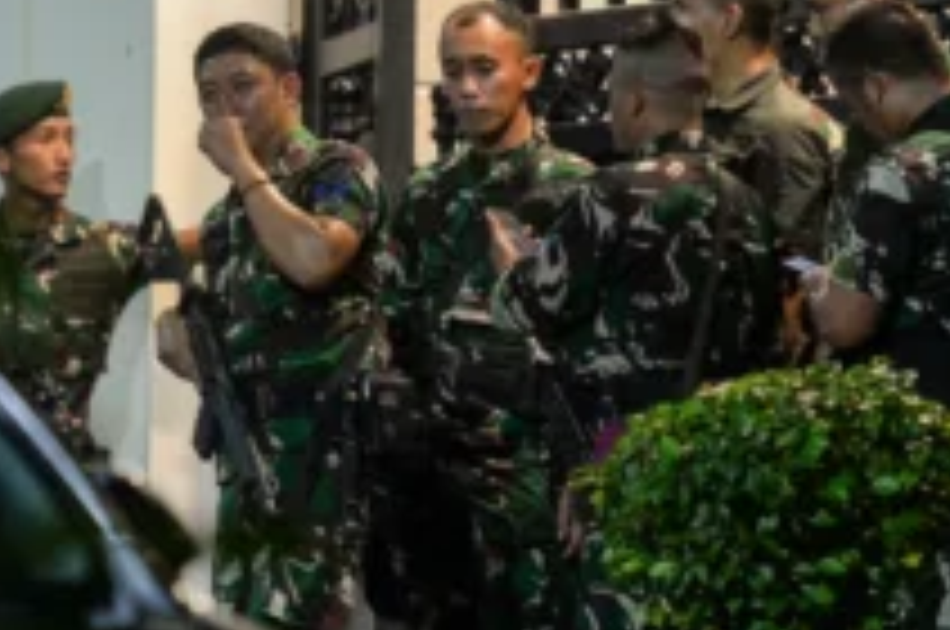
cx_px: 610
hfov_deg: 4.0
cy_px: 207
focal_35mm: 511
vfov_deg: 2.7
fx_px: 13464
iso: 3200
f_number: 2.8
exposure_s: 1/80
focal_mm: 175
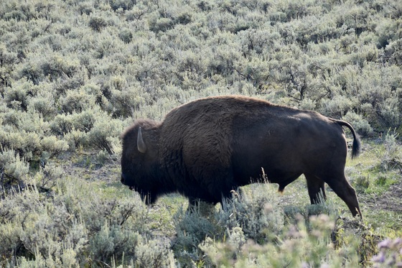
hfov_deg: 12.5
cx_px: 201
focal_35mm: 165
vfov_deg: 8.3
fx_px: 1842
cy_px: 134
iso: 280
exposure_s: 1/500
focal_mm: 110
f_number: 5.6
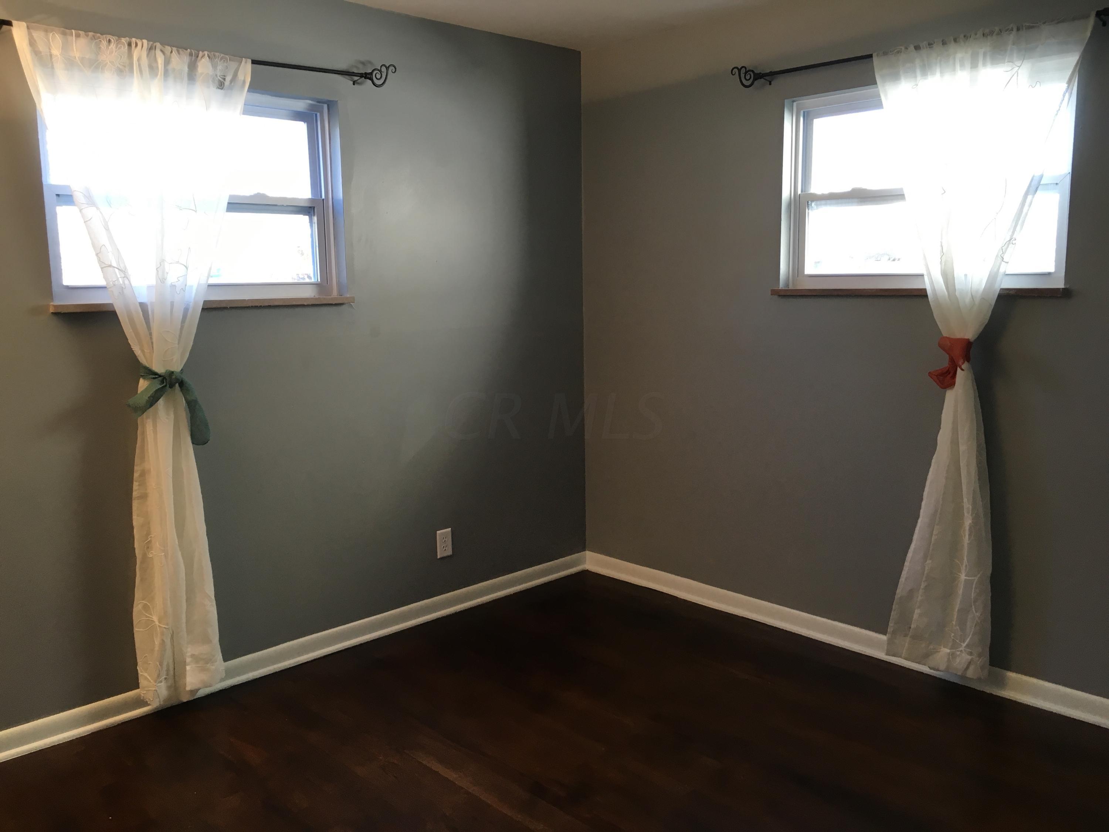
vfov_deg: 48.2
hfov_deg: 61.7
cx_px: 554
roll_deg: +1.1
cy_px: 416
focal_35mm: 29
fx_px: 929
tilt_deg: -6.9
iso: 50
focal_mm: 4.15
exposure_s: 1/30
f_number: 2.2
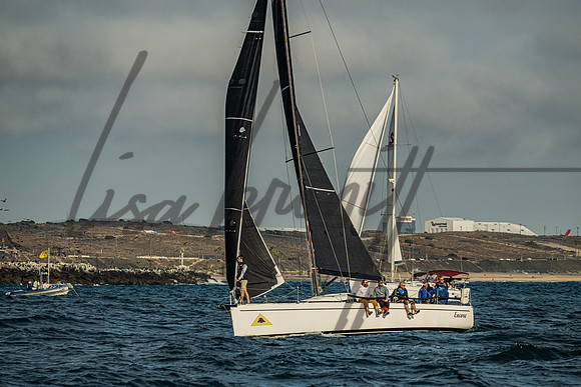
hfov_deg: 8.0
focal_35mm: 257
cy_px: 190
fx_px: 4155
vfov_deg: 5.3
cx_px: 322
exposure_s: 1/1600
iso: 250
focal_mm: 200
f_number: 6.3
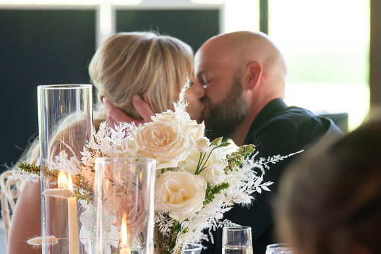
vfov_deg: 5.2
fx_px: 2782
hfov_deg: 7.8
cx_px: 191
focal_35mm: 263
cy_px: 94
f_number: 6.3
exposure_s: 1/100
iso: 1000
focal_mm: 200
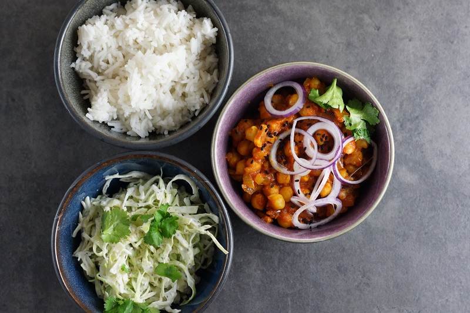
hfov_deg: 27.0
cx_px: 235
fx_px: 979
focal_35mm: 75
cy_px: 156
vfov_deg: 18.2
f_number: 4
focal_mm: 50
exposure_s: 1/80
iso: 400
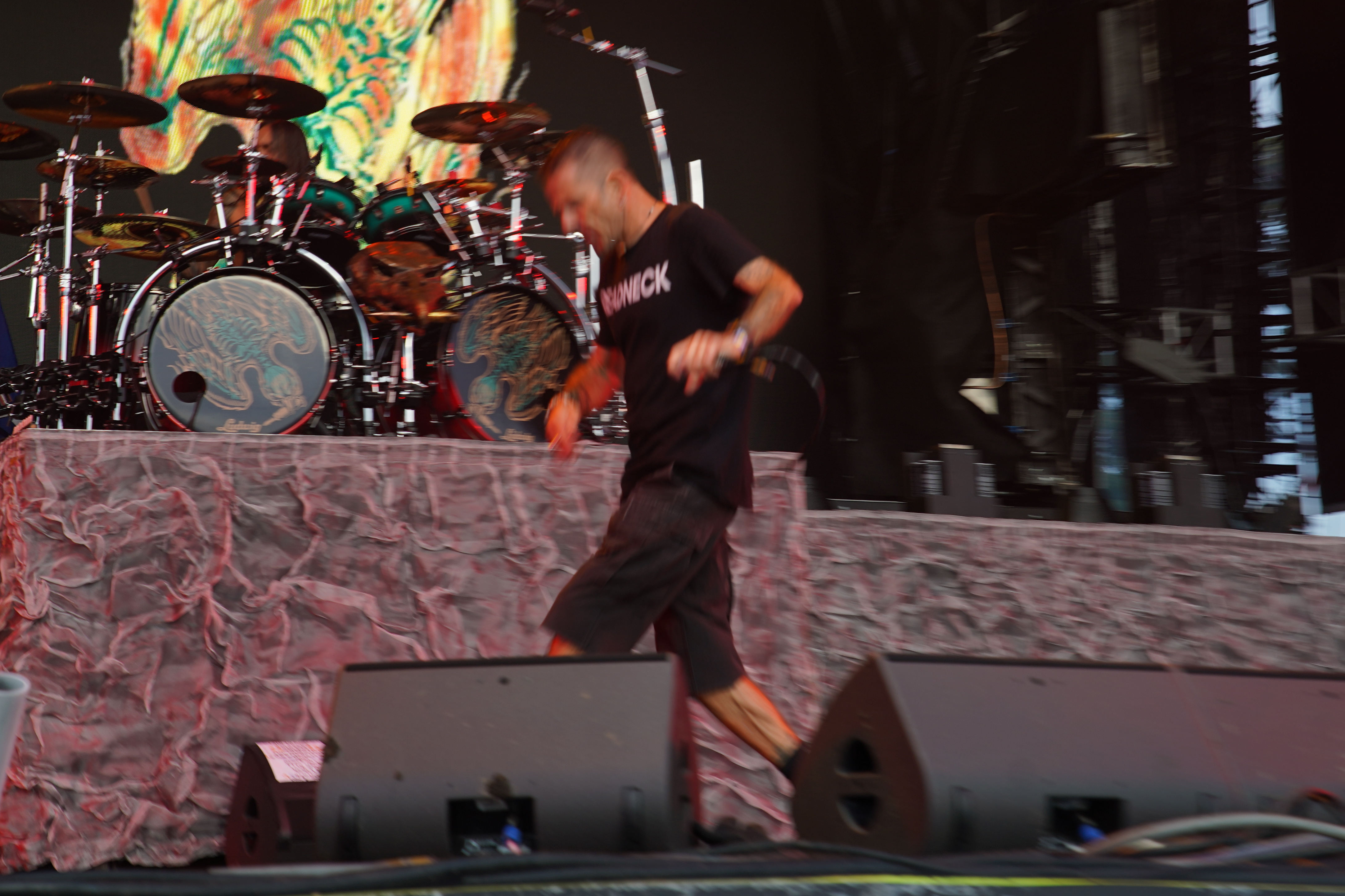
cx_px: 617
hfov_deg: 28.1
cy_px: 300
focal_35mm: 72
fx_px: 2690
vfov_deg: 18.9
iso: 100
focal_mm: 52
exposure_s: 1/50
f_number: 5
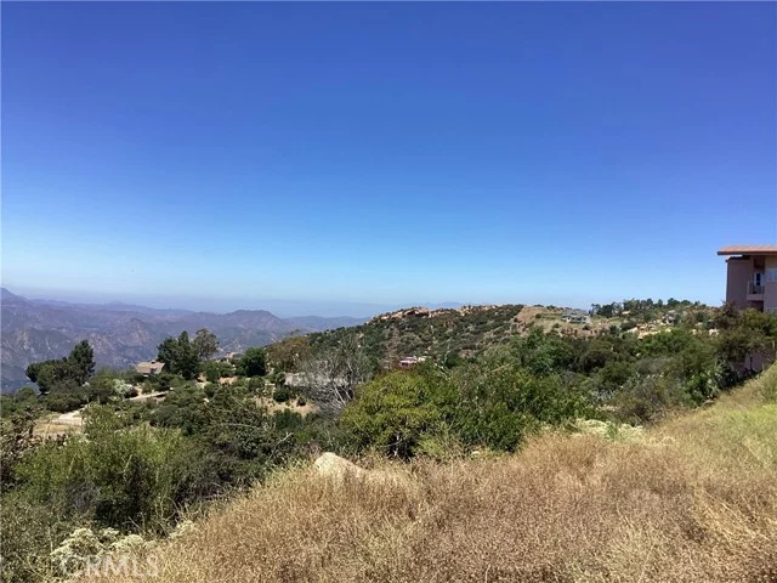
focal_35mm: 31
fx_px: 696
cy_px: 292
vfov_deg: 45.4
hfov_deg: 58.4
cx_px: 388
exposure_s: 1/1538
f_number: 2.4
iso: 25
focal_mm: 3.3
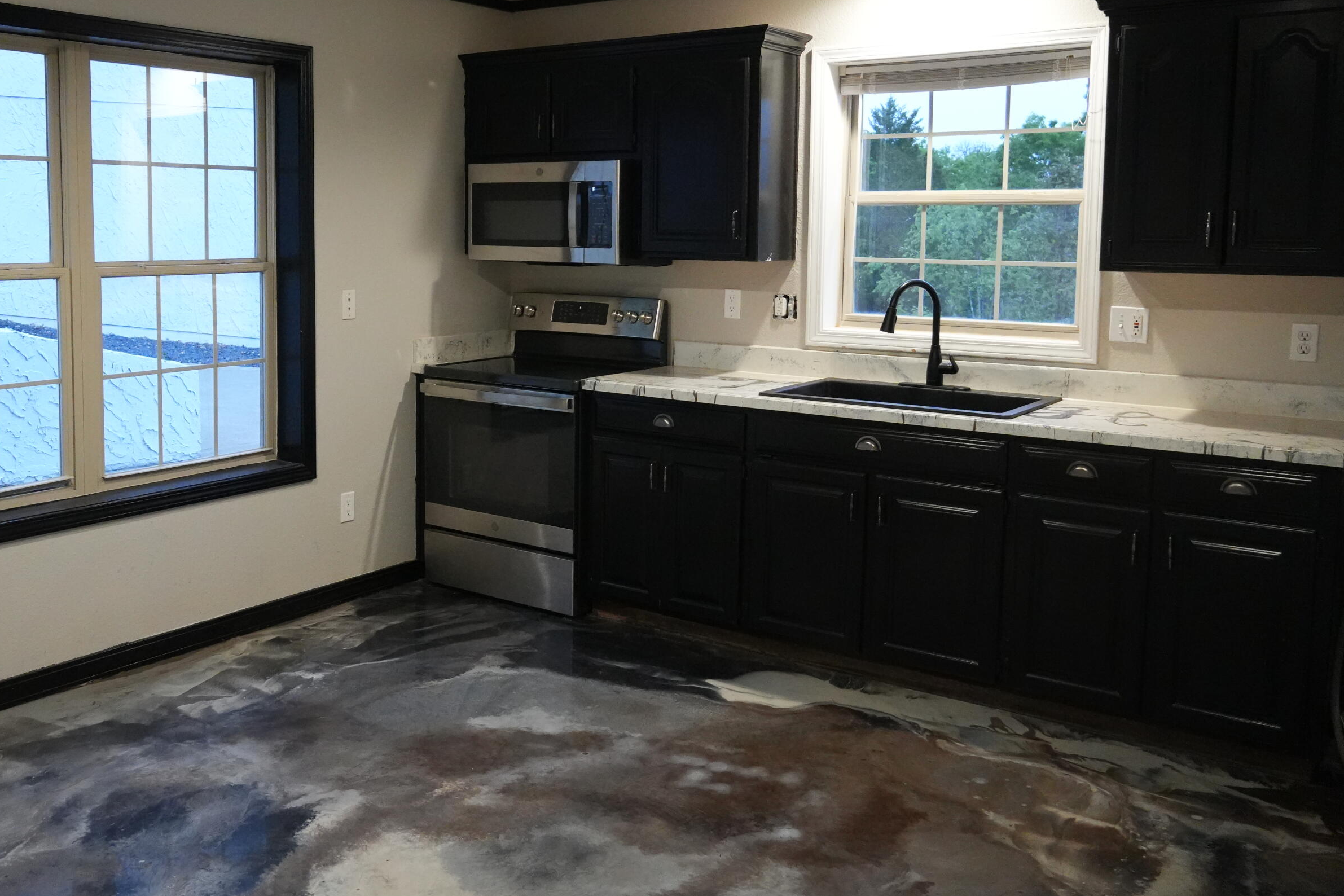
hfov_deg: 55.2
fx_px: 1269
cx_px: 507
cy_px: 344
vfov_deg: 38.7
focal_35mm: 34
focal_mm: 18
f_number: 3.5
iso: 5000
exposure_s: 1/160
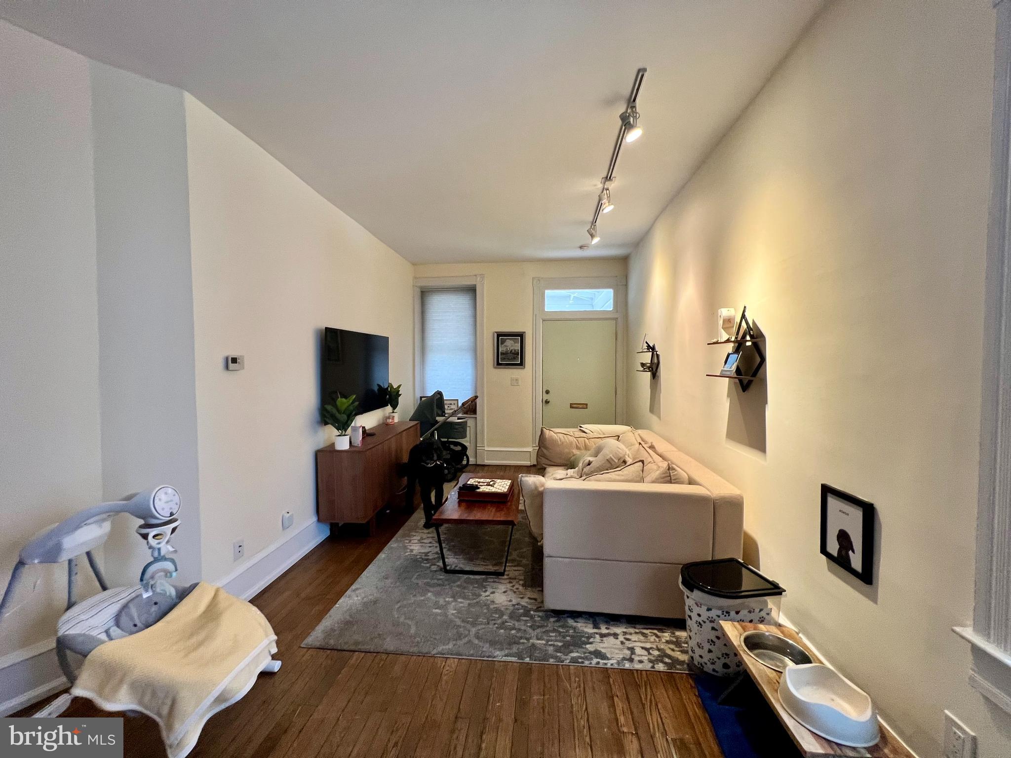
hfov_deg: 106.2
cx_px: 506
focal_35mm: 13
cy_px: 379
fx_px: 380
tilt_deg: -1.9
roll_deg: +0.5
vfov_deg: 89.9
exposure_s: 1/60
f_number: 1.8
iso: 160
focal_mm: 1.57
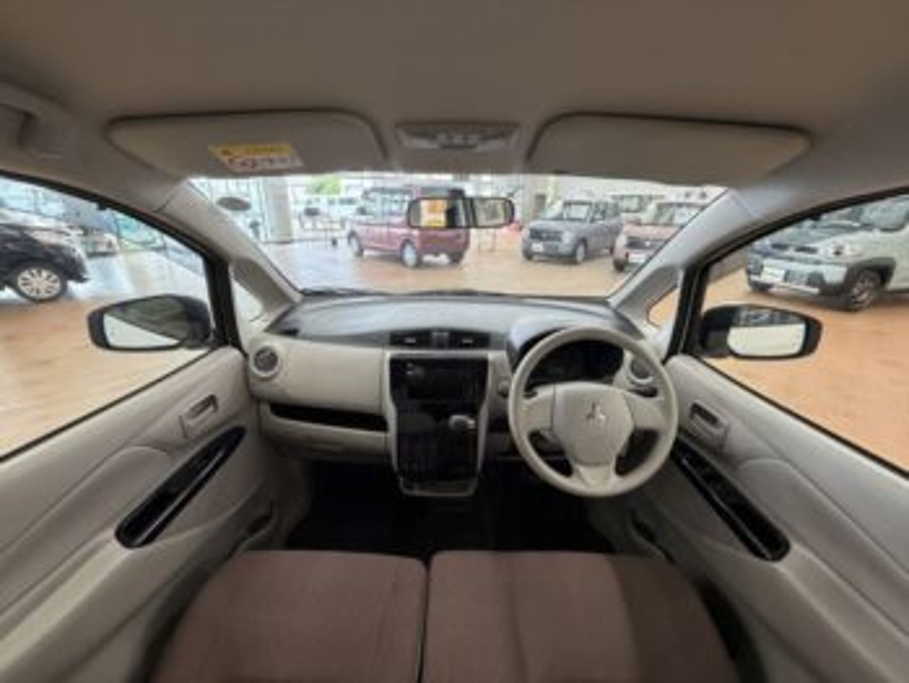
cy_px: 342
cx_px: 454
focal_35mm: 14
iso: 320
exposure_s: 1/100
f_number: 2.2
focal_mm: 2.22
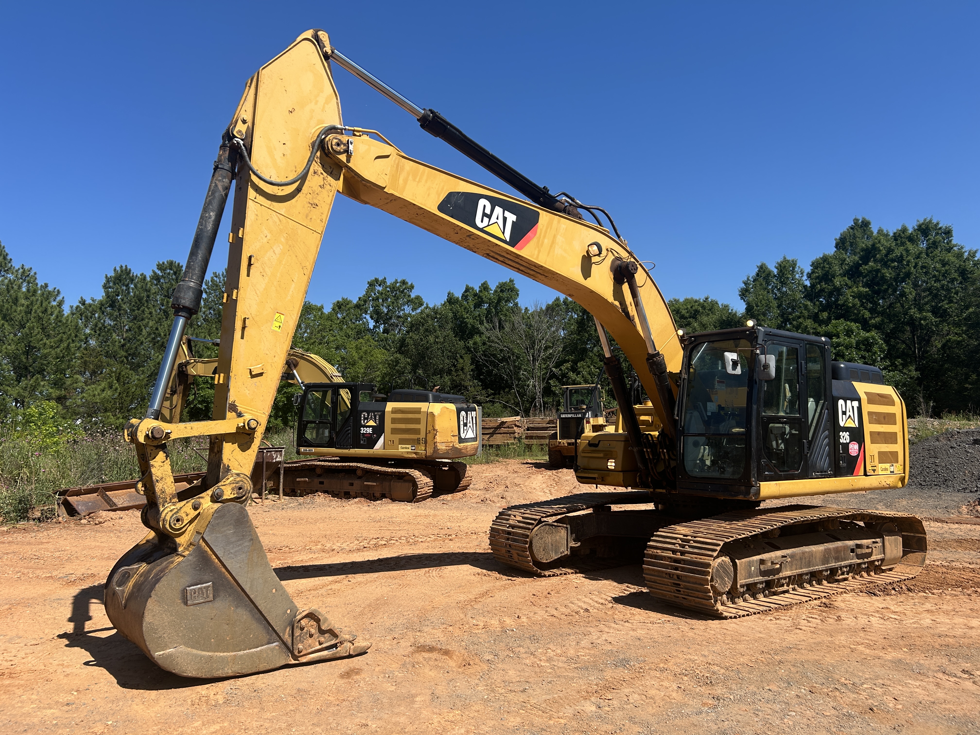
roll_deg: +1.2
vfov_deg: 53.1
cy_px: 368
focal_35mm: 26
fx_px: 736
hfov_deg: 67.3
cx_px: 490
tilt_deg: +4.7
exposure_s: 1/3571
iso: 50
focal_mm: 5.7
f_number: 1.5
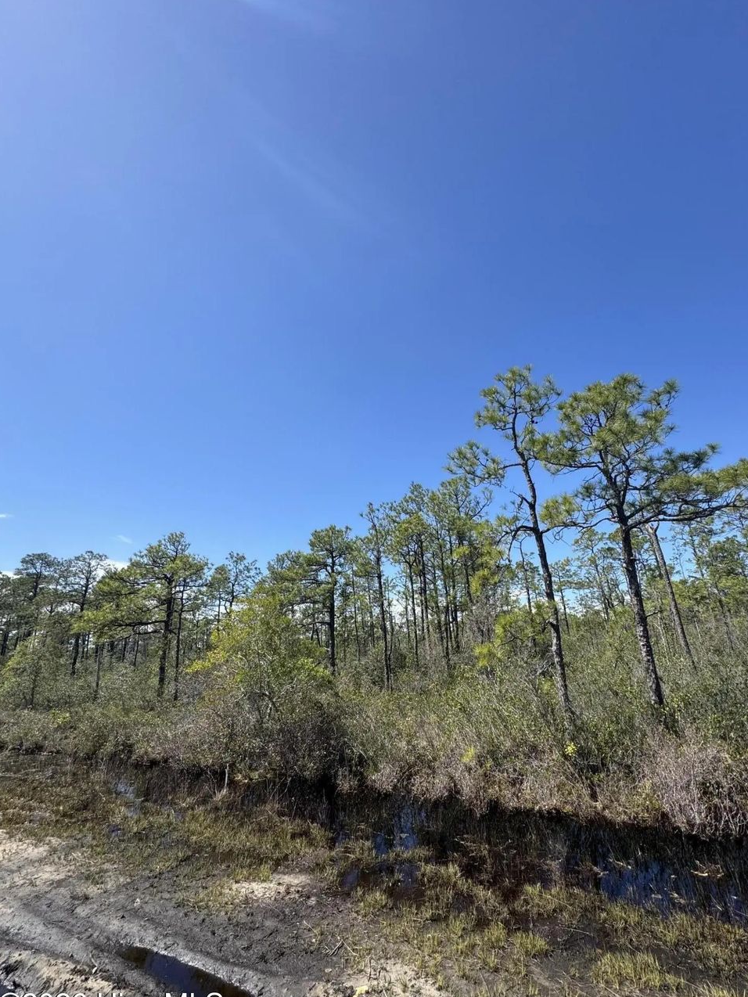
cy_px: 519
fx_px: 432
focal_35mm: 15
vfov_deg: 98.1
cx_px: 397
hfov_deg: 81.7
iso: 50
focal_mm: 2.22
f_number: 2.2
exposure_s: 1/1420
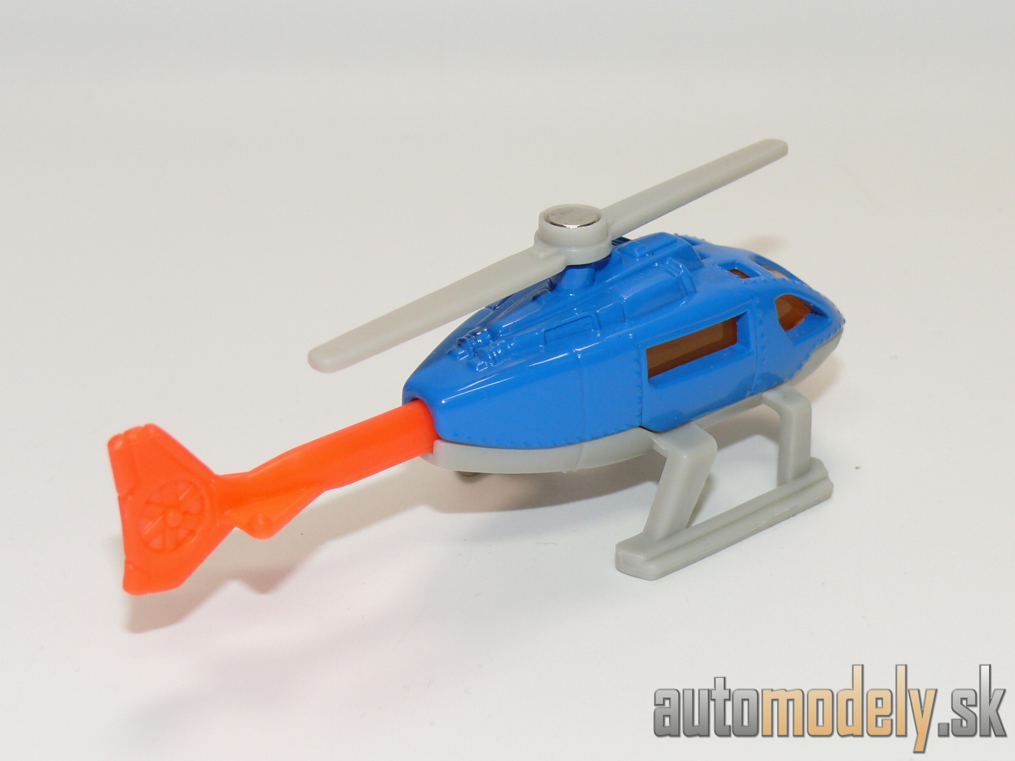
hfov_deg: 24.1
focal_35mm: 81
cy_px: 380
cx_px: 508
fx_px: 2375
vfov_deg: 18.2
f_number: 4
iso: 100
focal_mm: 11.9
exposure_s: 1/30
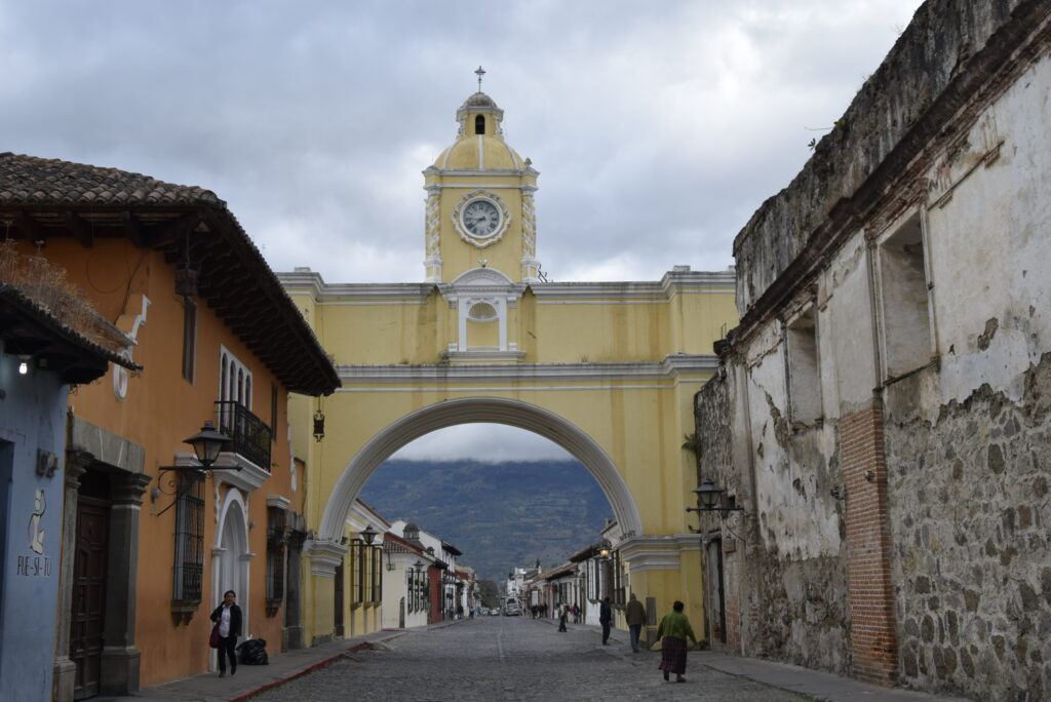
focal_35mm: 42
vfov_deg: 31.9
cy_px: 351
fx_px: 1227
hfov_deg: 46.4
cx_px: 526
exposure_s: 1/250
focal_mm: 28
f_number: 8
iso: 400
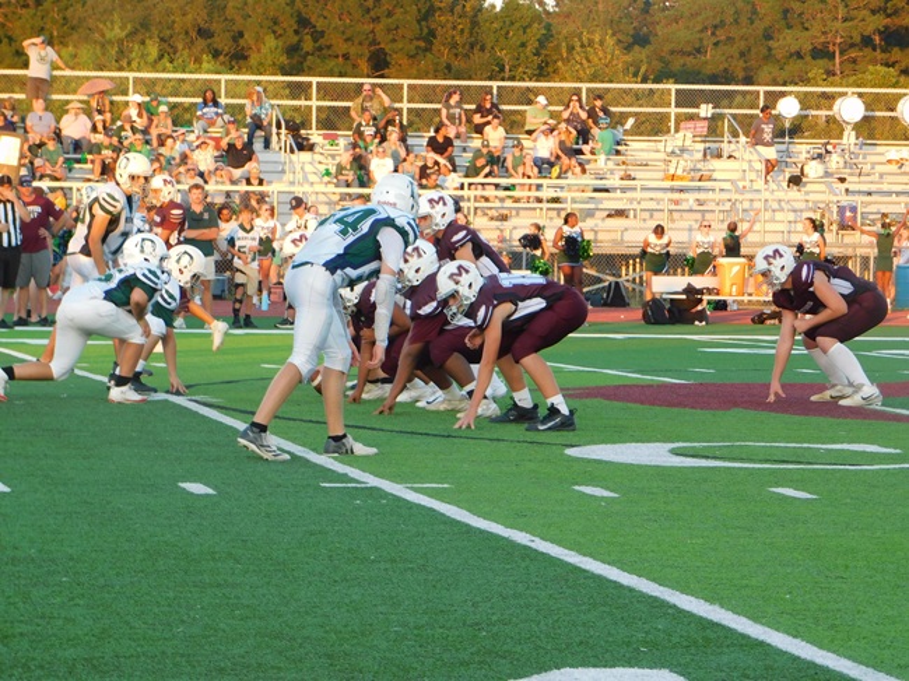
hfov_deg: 11.6
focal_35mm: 170
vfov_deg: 8.7
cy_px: 340
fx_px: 4462
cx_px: 454
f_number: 5.3
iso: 125
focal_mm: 30.1
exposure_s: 1/40
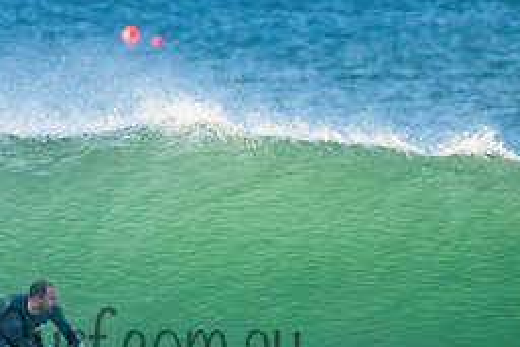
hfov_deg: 1.1
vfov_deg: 0.8
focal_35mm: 1815
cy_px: 322
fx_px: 26230
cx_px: 85
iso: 4000
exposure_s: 1/1600
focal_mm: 800
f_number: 11
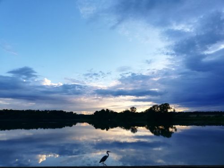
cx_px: 112
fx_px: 168
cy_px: 84
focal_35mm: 26
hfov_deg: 67.3
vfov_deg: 53.1
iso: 50
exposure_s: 1/217
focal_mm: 3.81
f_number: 2.2
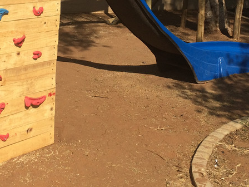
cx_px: 94
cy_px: 4
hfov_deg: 28.1
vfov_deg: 20.7
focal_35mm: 69
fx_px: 496
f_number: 2.2
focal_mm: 4.15
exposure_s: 1/2740
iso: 32
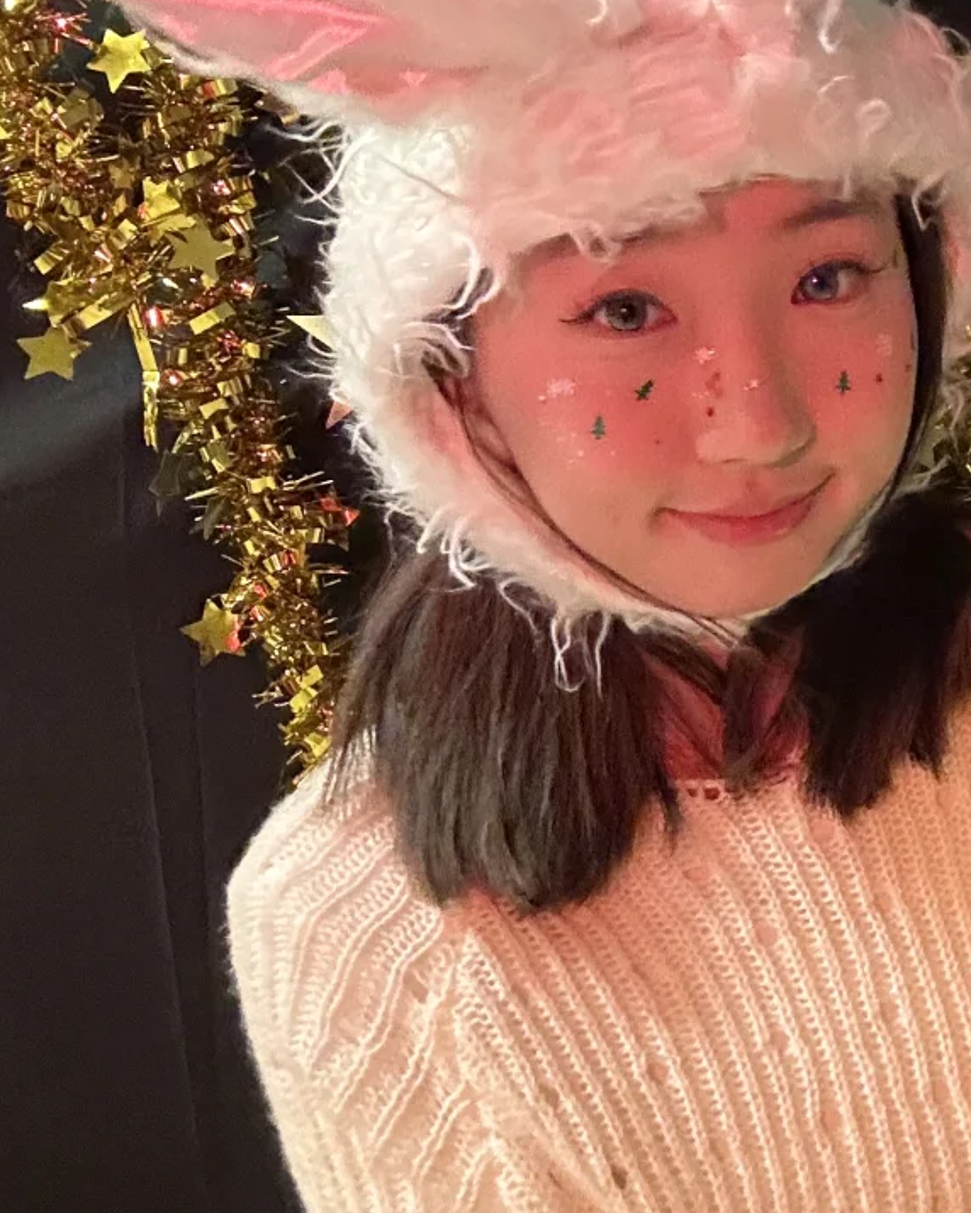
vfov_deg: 31.9
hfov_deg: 25.3
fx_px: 2119
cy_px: 480
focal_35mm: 59
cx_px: 794
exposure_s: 1/25
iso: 640
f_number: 1.9
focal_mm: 2.69
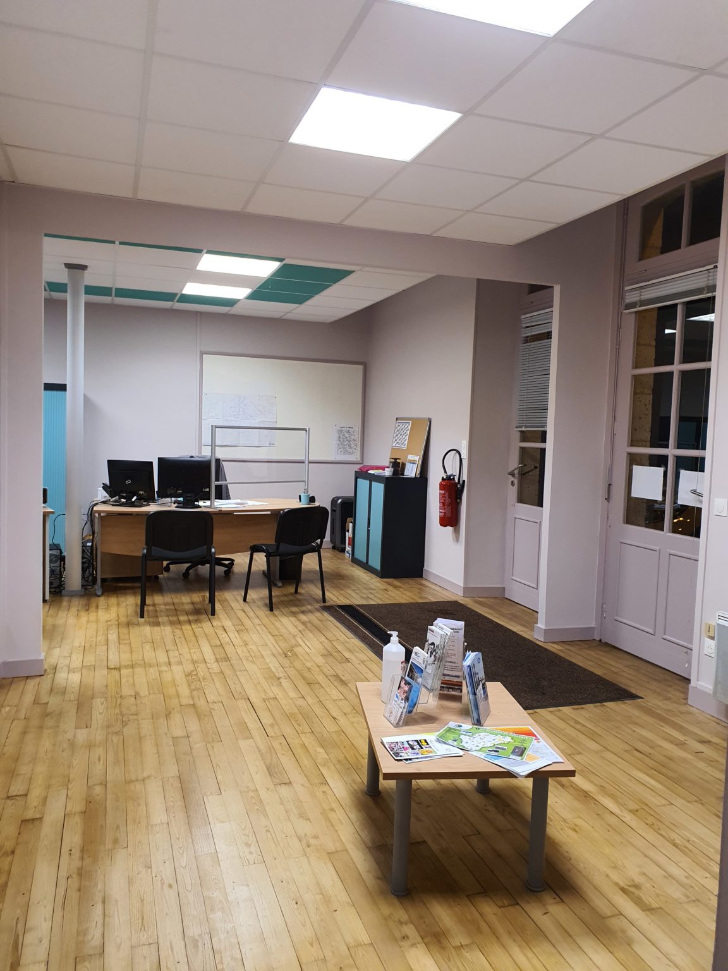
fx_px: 729
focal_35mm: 26
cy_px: 486
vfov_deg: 67.3
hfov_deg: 53.1
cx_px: 364
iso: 250
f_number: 2.4
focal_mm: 4.3
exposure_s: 1/50
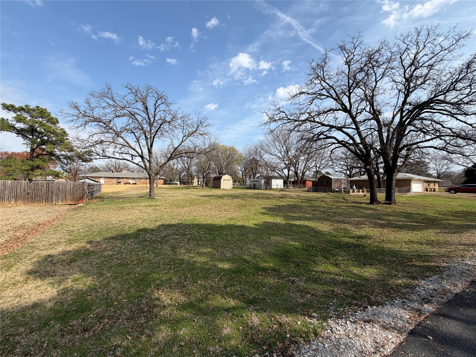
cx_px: 238
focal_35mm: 14
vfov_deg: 85.7
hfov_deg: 102.1
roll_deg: -0.5
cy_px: 178
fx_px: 193
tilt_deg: +3.5
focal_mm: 2.22
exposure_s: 1/779
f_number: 2.2
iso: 20
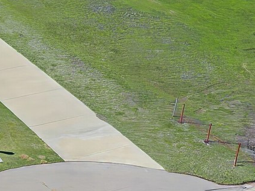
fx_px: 928
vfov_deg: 11.8
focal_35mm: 126
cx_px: -157
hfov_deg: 14.3
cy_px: 114
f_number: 2.2
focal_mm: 4.7
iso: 100
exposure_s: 1/2500
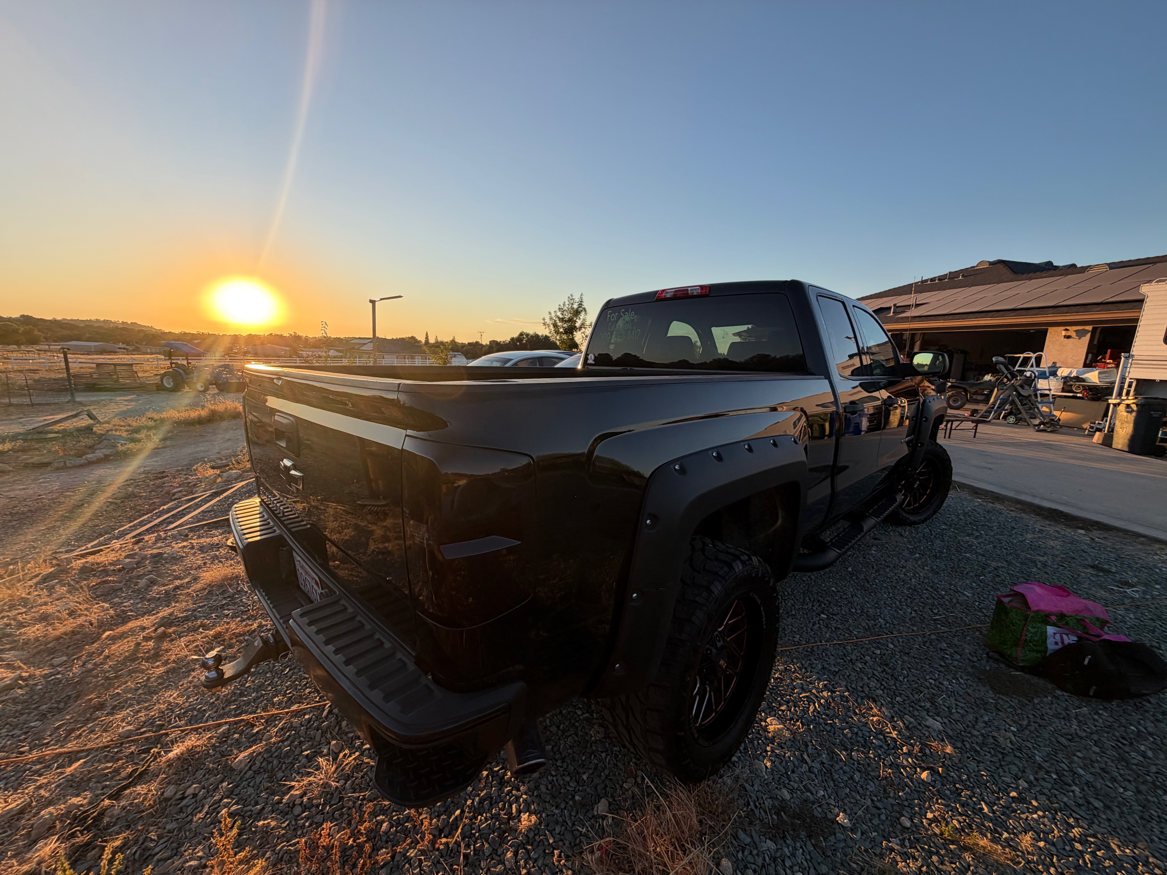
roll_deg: -2.0
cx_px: 584
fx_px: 472
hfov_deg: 102.1
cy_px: 438
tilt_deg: -9.9
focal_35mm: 14
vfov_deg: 85.7
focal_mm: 2.22
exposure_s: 1/502
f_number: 2.2
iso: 40
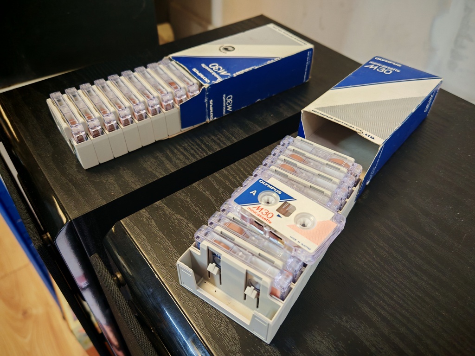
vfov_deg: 51.4
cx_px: 238
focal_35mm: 27
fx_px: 370
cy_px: 178
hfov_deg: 65.3
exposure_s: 1/33
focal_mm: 6.67
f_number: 1.9
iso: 500
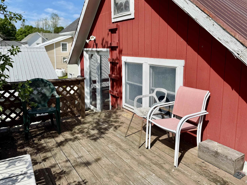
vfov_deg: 49.6
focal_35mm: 28
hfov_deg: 63.4
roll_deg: -0.8
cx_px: 127
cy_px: 78
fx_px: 200
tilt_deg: -8.7
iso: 80
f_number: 1.78
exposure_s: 1/5319
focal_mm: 6.76
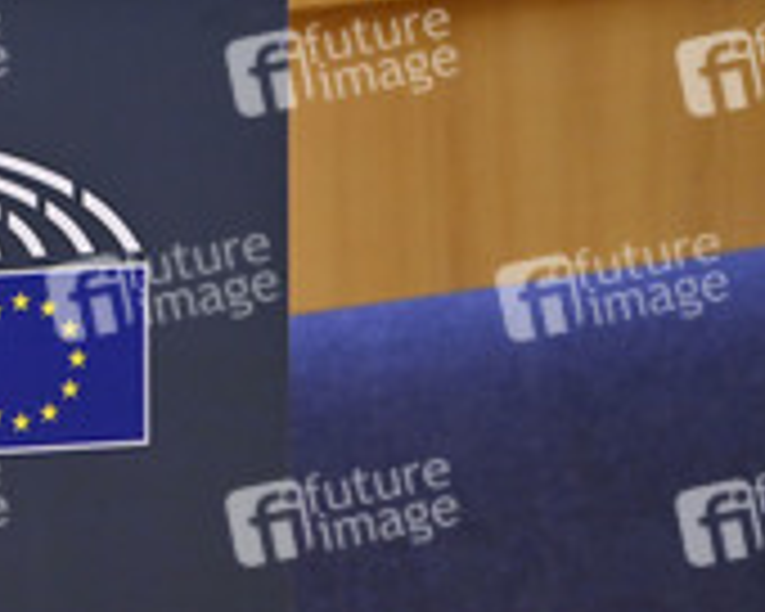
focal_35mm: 1492
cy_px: -50
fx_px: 33780
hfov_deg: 1.3
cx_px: -227
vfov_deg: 1.0
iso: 4000
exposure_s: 1/500
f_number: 6.3
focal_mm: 600
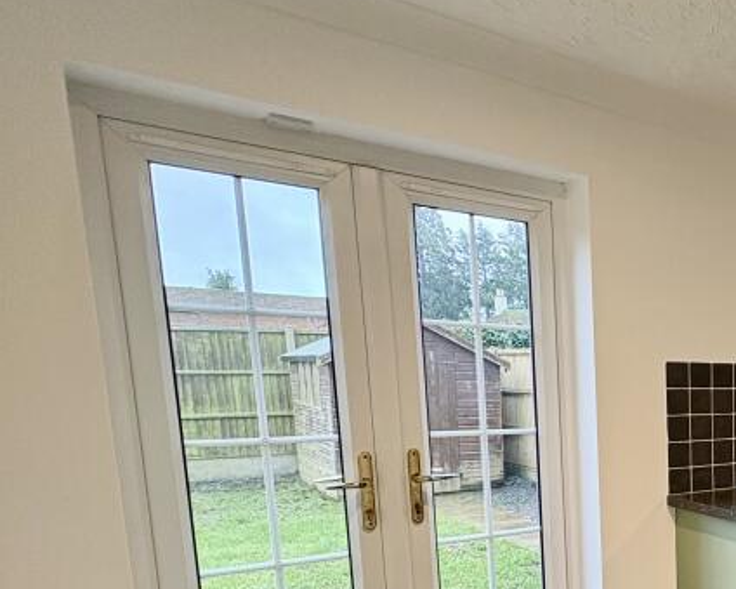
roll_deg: -0.6
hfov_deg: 39.7
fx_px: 719
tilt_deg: -7.6
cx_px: 875
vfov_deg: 42.4
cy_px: 478
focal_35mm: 33
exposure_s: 1/50
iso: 250
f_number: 2.2
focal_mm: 2.22
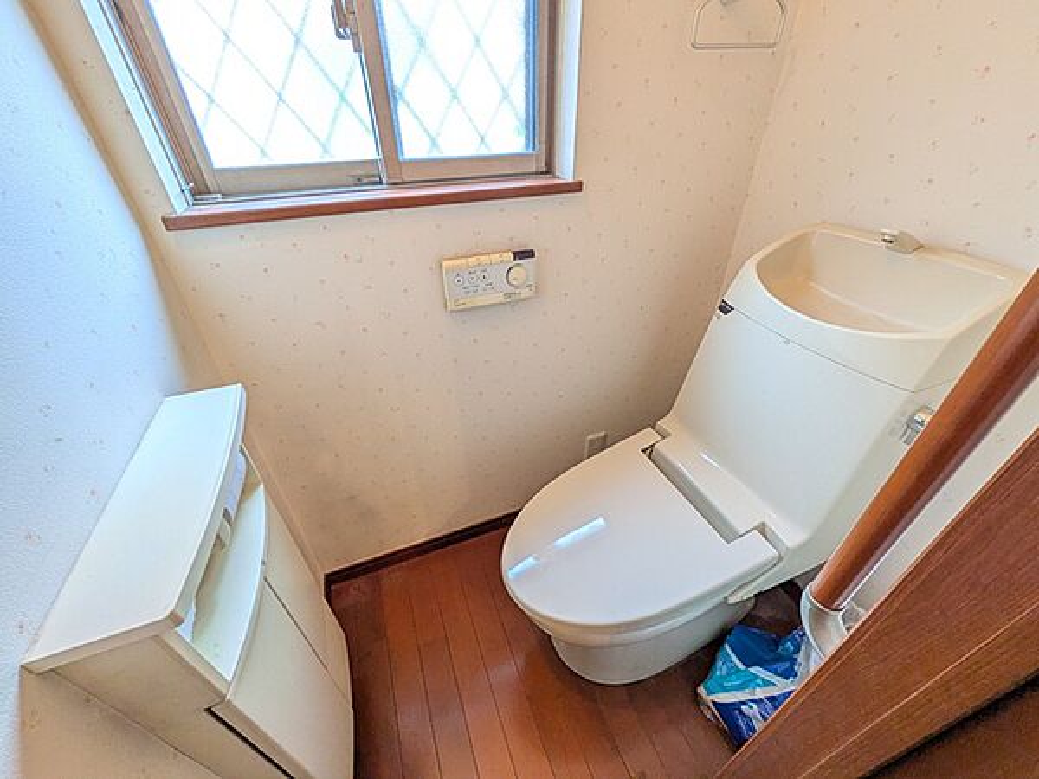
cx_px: 520
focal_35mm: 14
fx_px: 420
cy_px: 390
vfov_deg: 85.7
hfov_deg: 102.1
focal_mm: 1.83
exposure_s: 1/60
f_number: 2.2
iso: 96
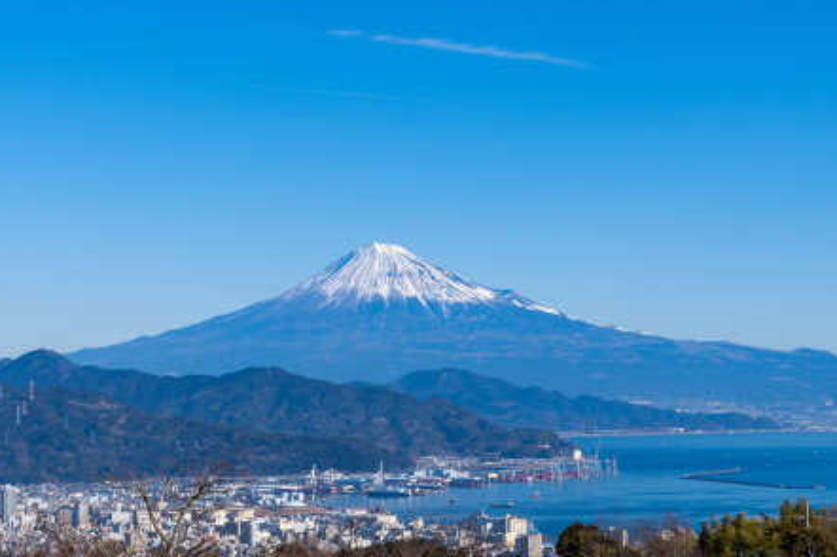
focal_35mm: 97
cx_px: 390
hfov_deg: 21.0
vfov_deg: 14.1
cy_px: 186
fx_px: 2254
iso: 100
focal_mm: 70
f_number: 8
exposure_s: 1/500
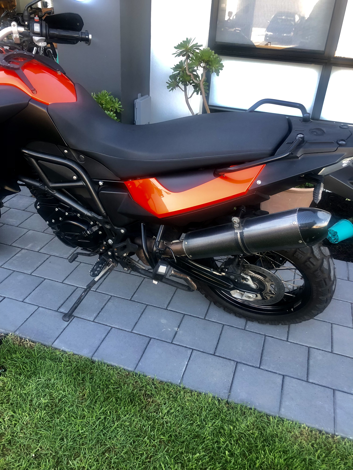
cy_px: 235
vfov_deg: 63.4
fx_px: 381
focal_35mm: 28
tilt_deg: -29.1
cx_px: 176
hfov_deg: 49.7
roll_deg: -3.3
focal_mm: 3.99
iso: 25
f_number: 1.8
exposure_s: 1/40
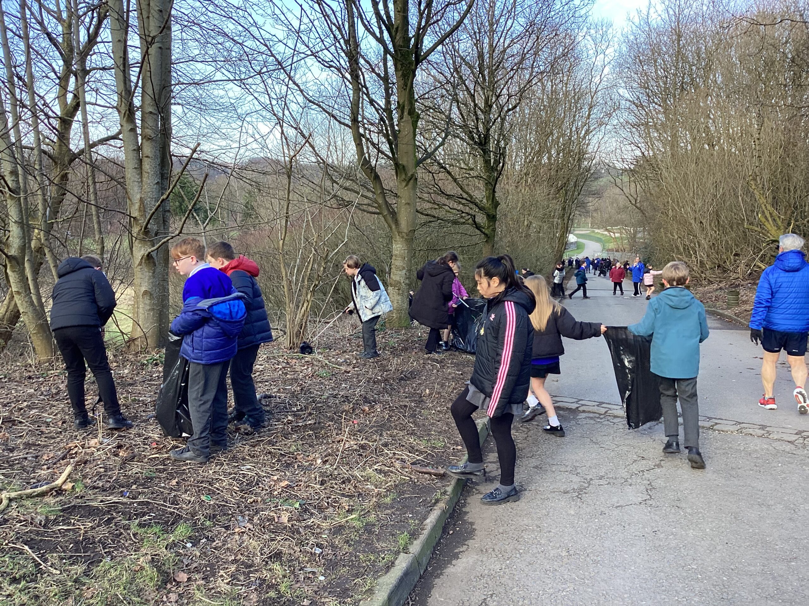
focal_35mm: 31
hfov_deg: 58.4
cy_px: 303
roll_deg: -0.3
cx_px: 404
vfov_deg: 45.4
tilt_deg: -7.7
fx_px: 724
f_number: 2.4
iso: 32
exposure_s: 1/100
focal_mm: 3.3
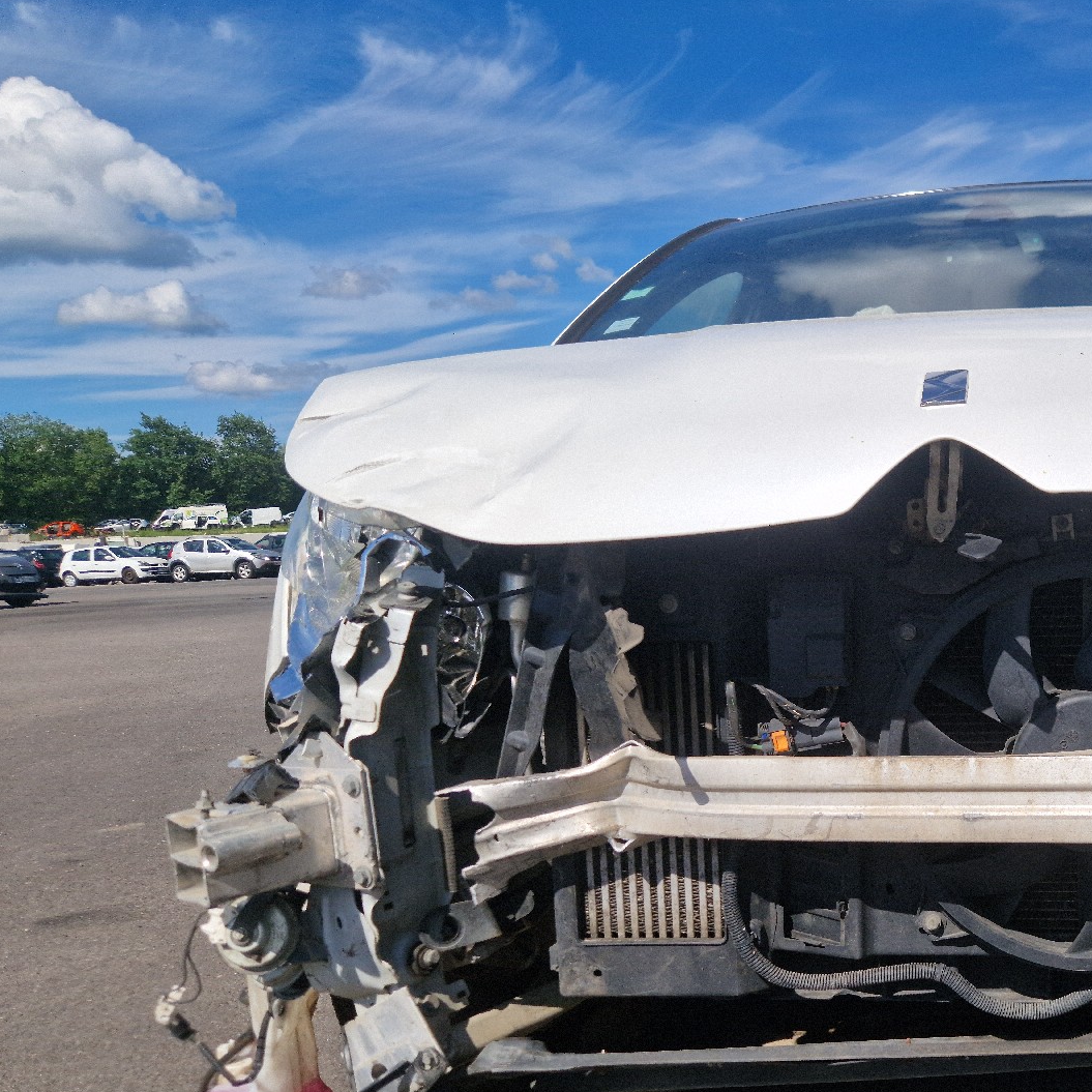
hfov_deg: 41.3
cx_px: 990
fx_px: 1321
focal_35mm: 37
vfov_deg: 44.3
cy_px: 722
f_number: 1.8
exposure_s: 1/2500
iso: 50
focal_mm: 5.4
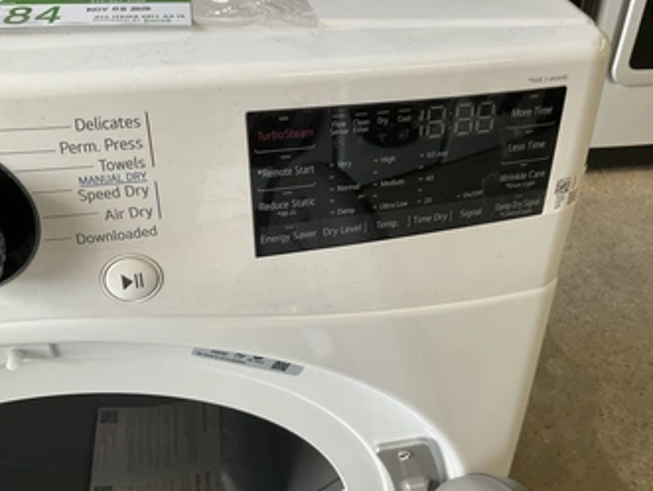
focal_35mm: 35
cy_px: 215
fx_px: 661
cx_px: 377
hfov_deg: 52.4
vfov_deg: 40.7
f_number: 1.8
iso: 80
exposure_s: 1/60
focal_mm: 3
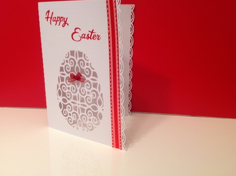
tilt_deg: -15.6
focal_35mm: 38
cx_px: 116
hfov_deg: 49.0
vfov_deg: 37.6
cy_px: 86
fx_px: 259
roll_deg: -1.2
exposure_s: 1/17
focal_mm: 4.28
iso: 64
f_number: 2.4
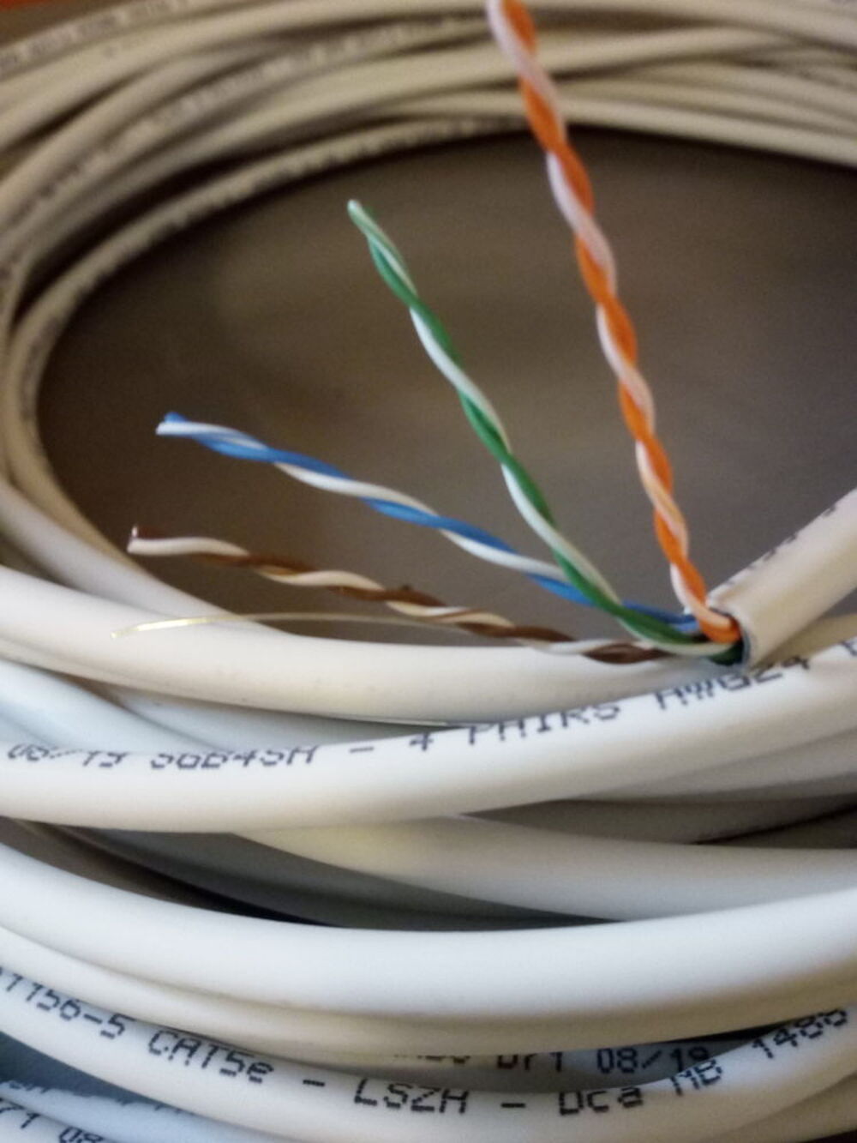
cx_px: 428
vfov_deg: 65.3
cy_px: 572
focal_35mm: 27
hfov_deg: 51.4
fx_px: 891
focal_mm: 3.5
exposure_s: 1/16.7
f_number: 2
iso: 1394
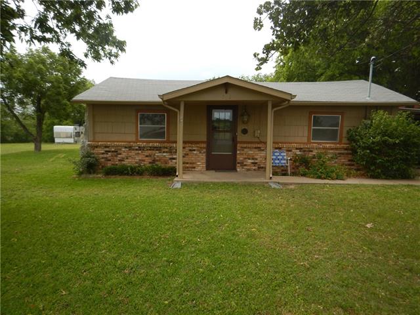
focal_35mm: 24
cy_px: 158
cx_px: 210
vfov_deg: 56.8
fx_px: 291
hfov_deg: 71.6
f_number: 2.8
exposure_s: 1/640
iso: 125
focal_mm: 4.3
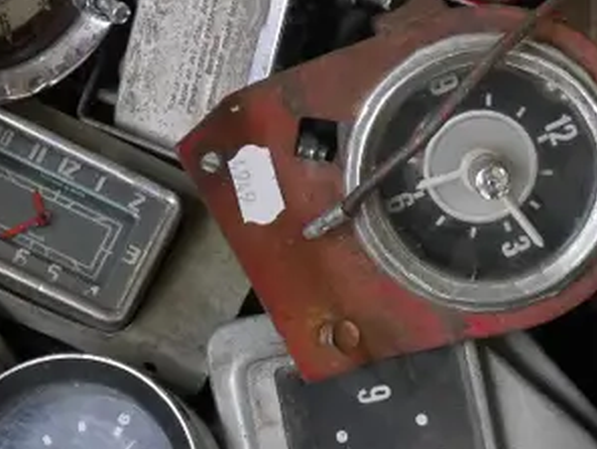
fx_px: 2626
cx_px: 432
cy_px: 323
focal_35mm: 152
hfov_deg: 12.9
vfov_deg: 9.8
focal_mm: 22
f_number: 4.8
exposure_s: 1/10
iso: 3200
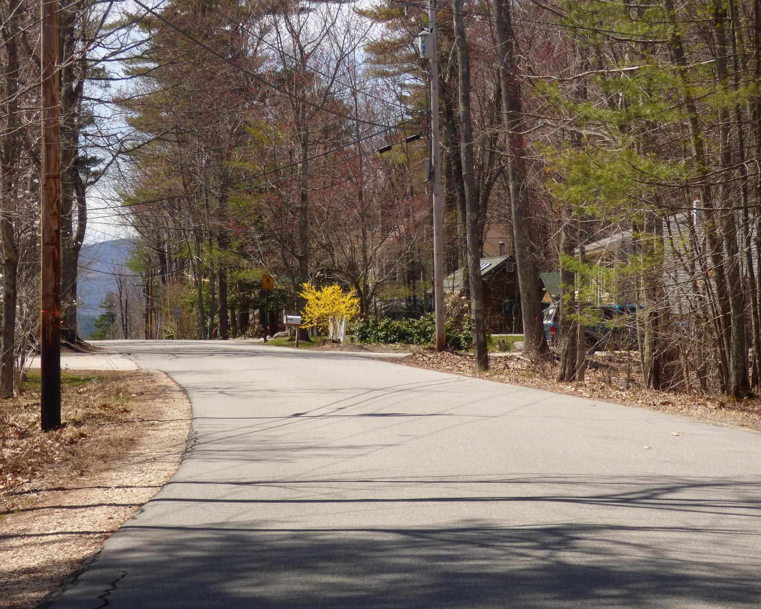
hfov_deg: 18.1
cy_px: 305
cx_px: 397
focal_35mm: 106
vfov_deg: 14.5
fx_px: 2387
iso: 100
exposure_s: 1/500
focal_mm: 16.53
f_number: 4.7
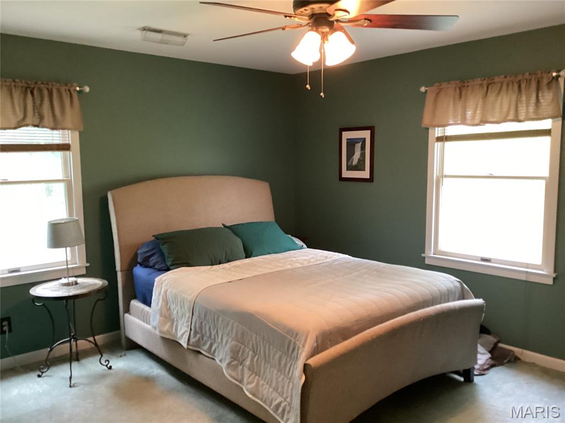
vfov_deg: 45.4
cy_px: 212
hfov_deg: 58.4
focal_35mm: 31
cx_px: 282
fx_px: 506
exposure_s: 1/50
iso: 400
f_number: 2.4
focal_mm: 3.3
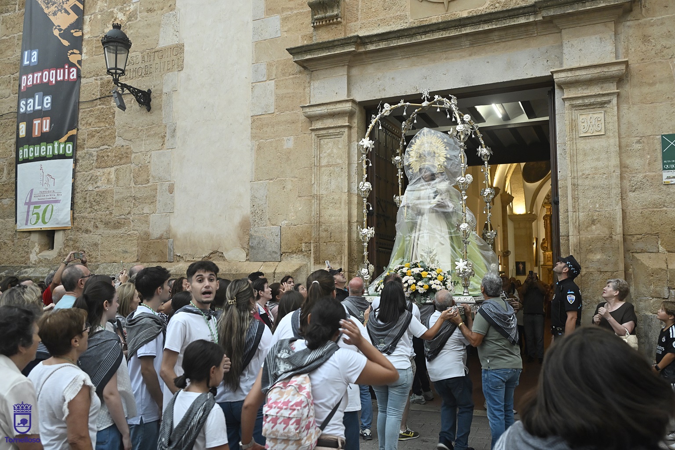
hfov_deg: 58.7
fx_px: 600
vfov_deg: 41.1
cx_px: 338
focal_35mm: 32
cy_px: 225
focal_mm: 32
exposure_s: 1/80
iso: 3200
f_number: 5.6
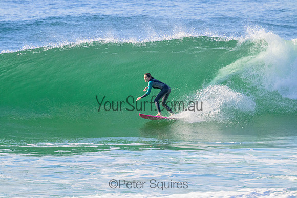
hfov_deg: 2.6
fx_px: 6601
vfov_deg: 1.7
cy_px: 99
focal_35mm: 800
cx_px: 148
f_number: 11
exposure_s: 1/2000
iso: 3600
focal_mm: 800
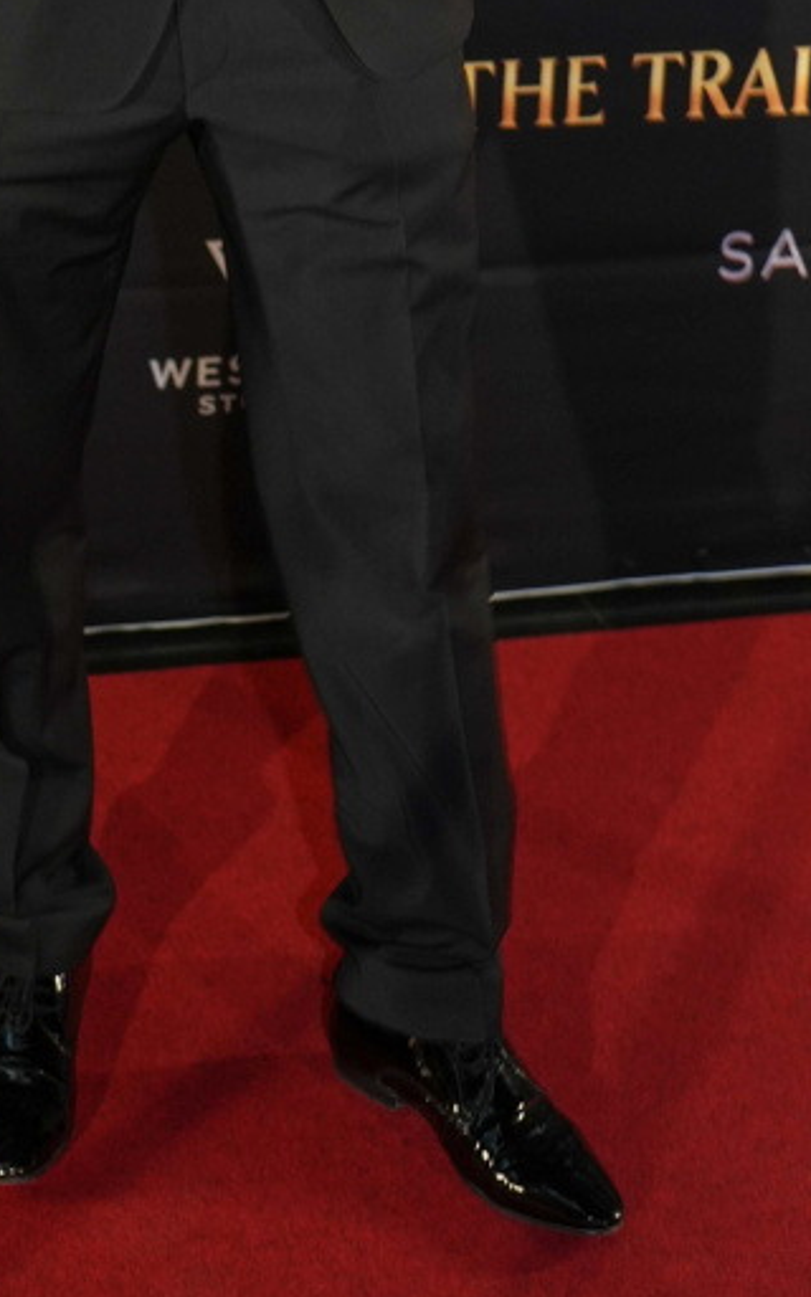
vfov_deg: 22.7
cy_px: -137
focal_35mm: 86
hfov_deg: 15.1
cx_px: 165
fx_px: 3041
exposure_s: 1/60
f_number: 5
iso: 400
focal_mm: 36
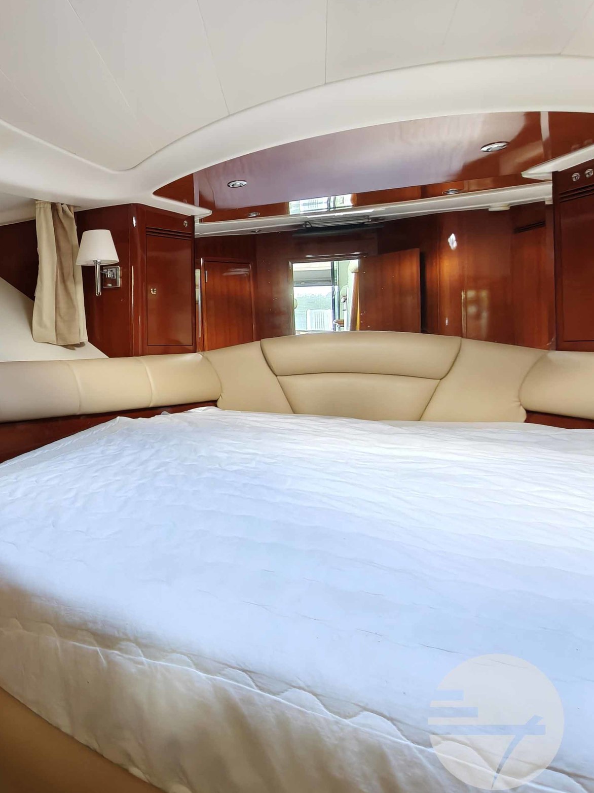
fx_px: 549
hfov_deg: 45.4
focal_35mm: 24
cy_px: 343
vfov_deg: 71.3
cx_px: -31
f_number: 2
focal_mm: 2.3
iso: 2500
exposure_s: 1/63
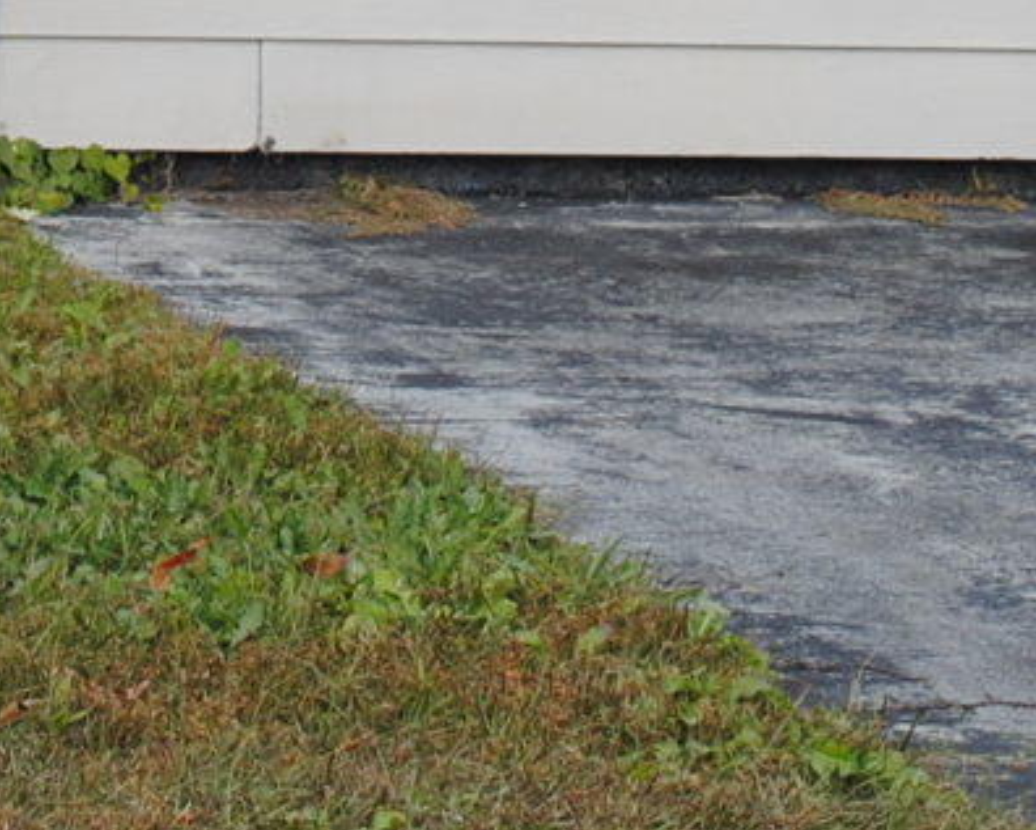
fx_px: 7606
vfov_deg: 6.1
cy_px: -762
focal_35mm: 248
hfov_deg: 7.8
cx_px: 58
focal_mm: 36
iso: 100
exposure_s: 1/250
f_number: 8
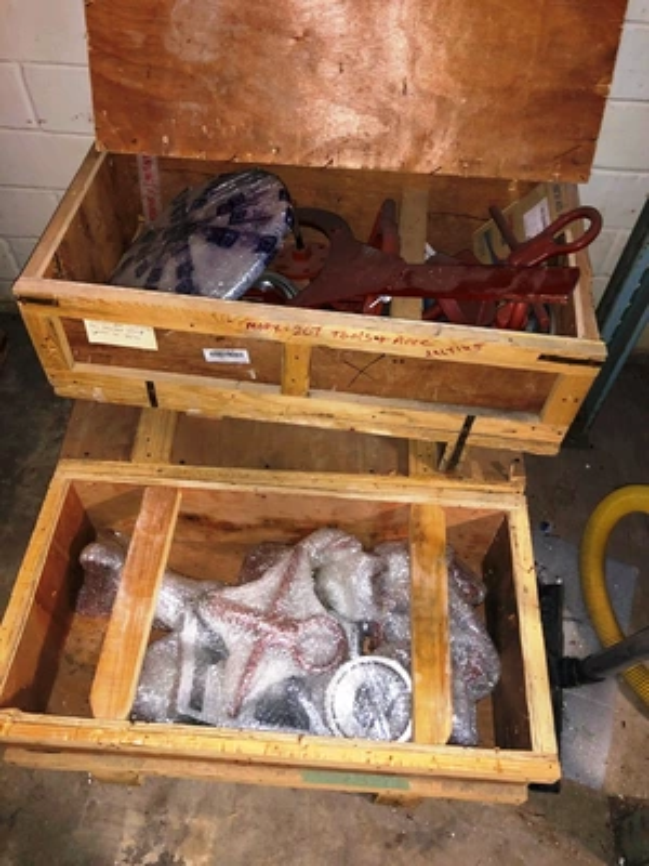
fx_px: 700
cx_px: 324
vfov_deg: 63.4
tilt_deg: -54.9
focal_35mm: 28
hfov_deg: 49.7
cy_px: 433
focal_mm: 4
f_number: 1.8
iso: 80
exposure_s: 1/12
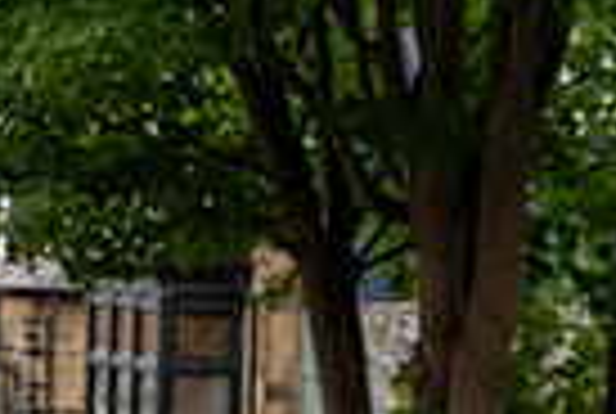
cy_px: 466
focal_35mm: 296
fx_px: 5076
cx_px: -409
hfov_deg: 6.8
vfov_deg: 4.7
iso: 500
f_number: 3.5
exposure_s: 1/500
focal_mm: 70
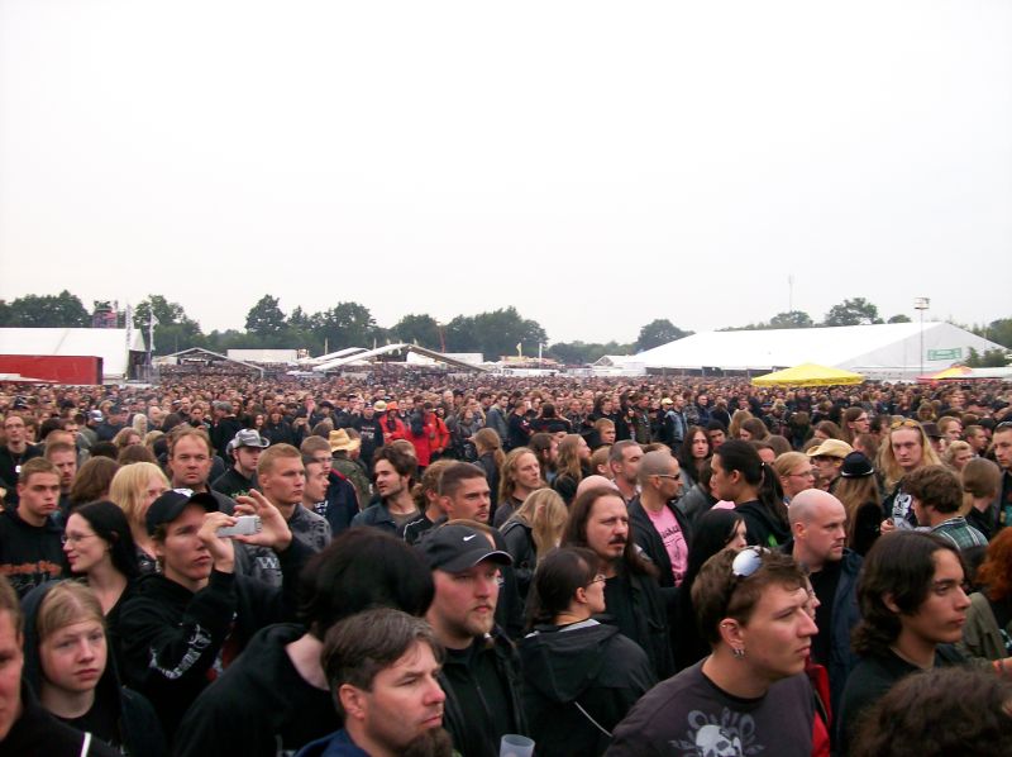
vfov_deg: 39.6
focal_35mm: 36
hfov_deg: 51.4
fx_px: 1051
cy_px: 378
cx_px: 506
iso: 80
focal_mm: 6
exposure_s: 1/81.8
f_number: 2.7
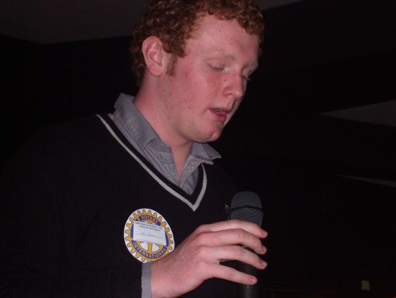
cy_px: 153
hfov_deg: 17.3
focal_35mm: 114
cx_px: 208
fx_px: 1305
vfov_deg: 13.0
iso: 200
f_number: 4.6
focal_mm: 18
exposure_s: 1/90
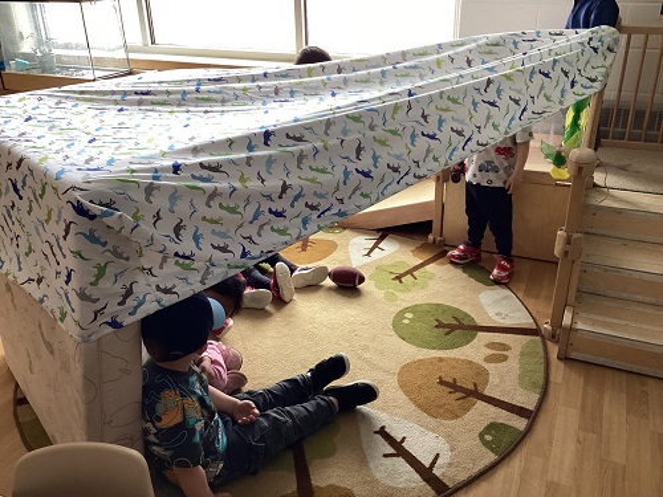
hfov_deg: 58.4
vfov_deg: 45.4
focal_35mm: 31
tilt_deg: -26.4
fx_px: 594
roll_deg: +2.1
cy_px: 248
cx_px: 332
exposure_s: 1/60
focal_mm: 3.3
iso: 100
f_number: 2.4
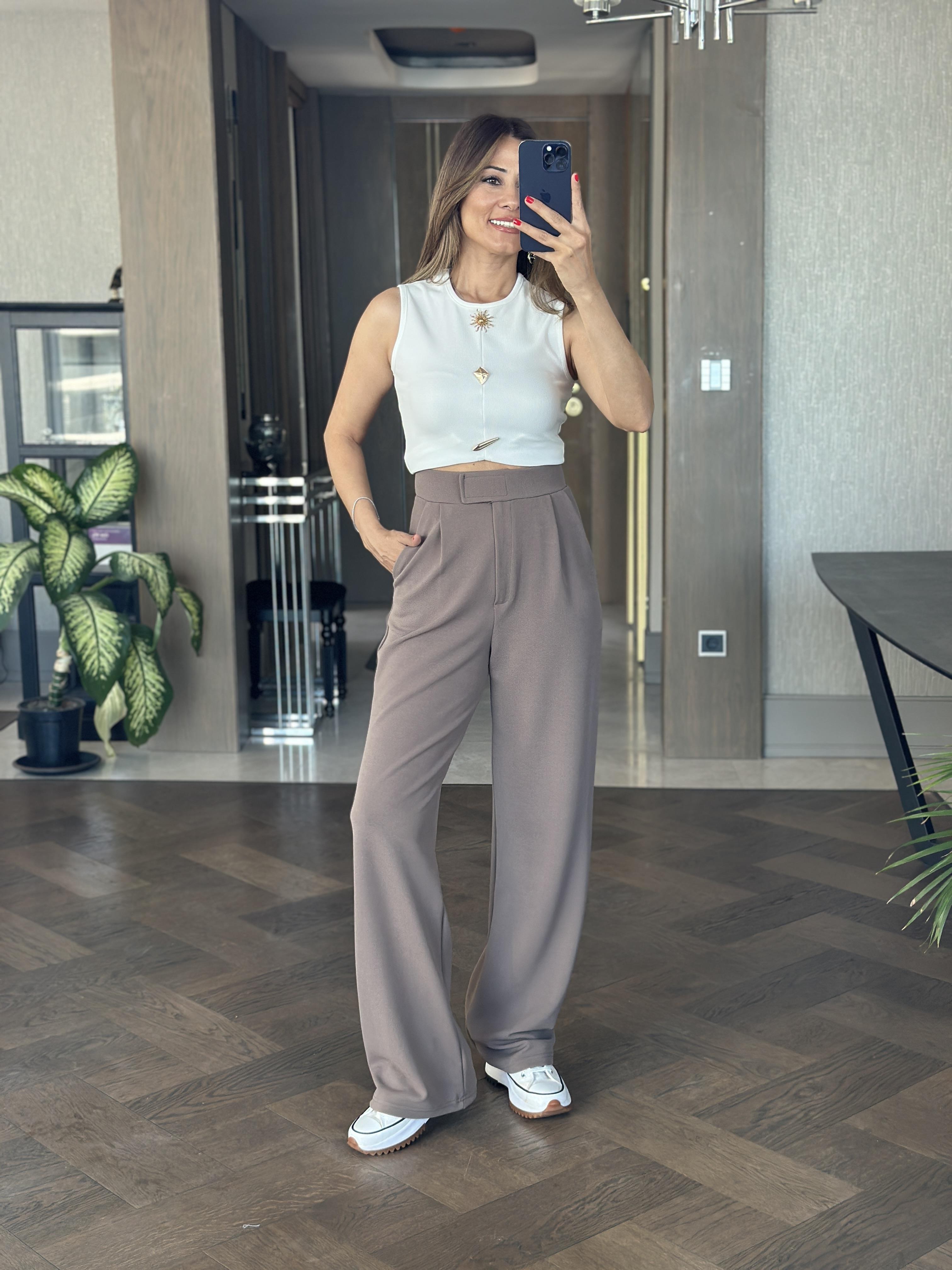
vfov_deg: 39.7
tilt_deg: -20.1
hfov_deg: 30.3
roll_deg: +0.7
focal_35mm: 48
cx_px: 476
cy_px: 635
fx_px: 1760
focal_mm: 6.86
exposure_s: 1/84
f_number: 1.78
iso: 125
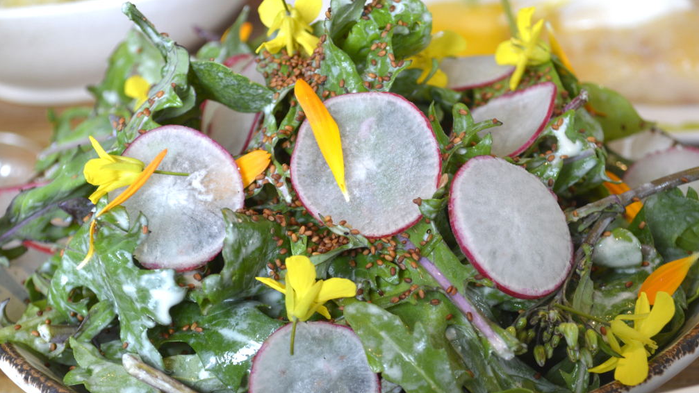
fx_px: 1372
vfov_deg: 16.3
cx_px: 377
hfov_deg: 28.6
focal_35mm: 74
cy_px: 226
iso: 400
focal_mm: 38
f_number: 5
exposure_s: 1/30
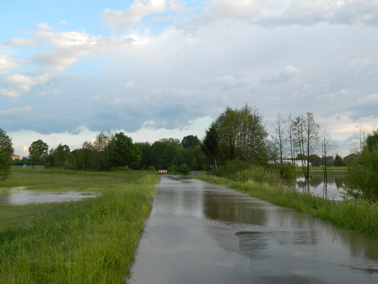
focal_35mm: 35
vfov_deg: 40.7
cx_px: 189
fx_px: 382
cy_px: 142
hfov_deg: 52.6
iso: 80
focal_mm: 6.2
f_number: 3.3
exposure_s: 1/160
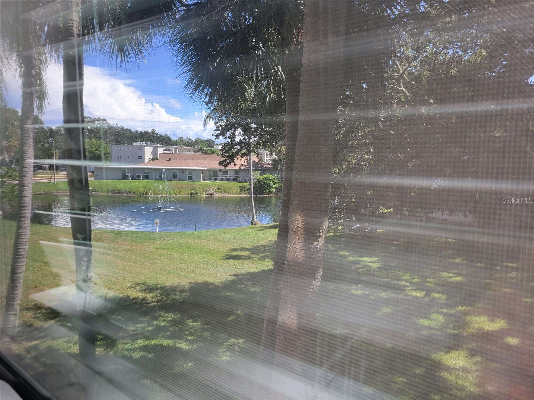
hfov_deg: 67.3
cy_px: 200
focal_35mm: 26
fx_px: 401
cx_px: 267
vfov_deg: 53.1
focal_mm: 5.4
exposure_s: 1/481
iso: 40
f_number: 1.8
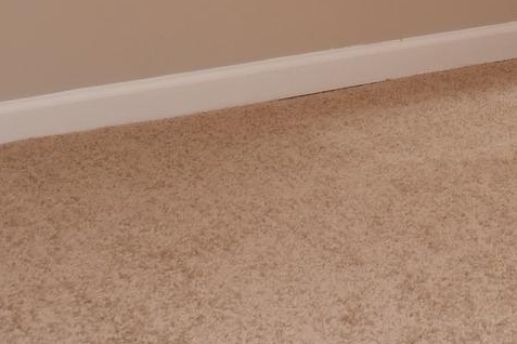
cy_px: -270
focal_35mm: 103
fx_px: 1479
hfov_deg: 18.5
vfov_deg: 12.2
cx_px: 660
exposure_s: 1/60
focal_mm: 16
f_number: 5.6
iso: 400
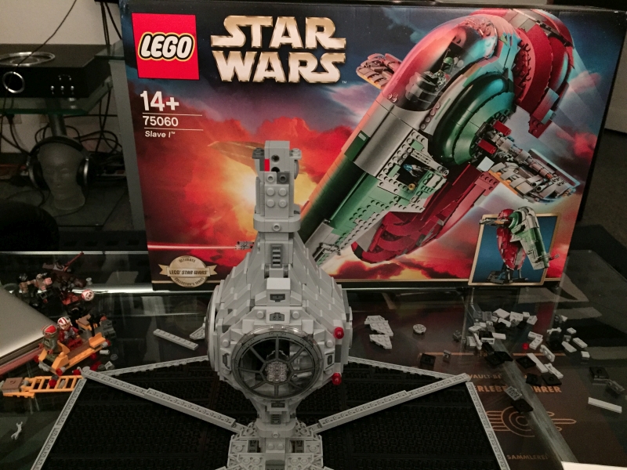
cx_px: 314
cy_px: 235
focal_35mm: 29
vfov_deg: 48.2
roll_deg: -1.2
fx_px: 525
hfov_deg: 61.7
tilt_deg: -25.1
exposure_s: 1/17
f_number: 2.2
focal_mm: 4.15
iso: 640
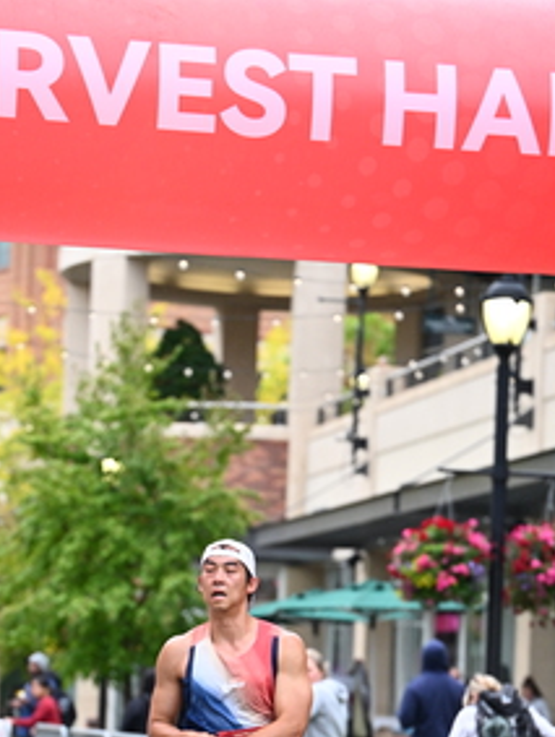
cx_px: 244
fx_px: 3263
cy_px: 714
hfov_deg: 9.7
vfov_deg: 12.8
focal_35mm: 153
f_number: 2.8
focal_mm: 82
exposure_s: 1/2000
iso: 1250
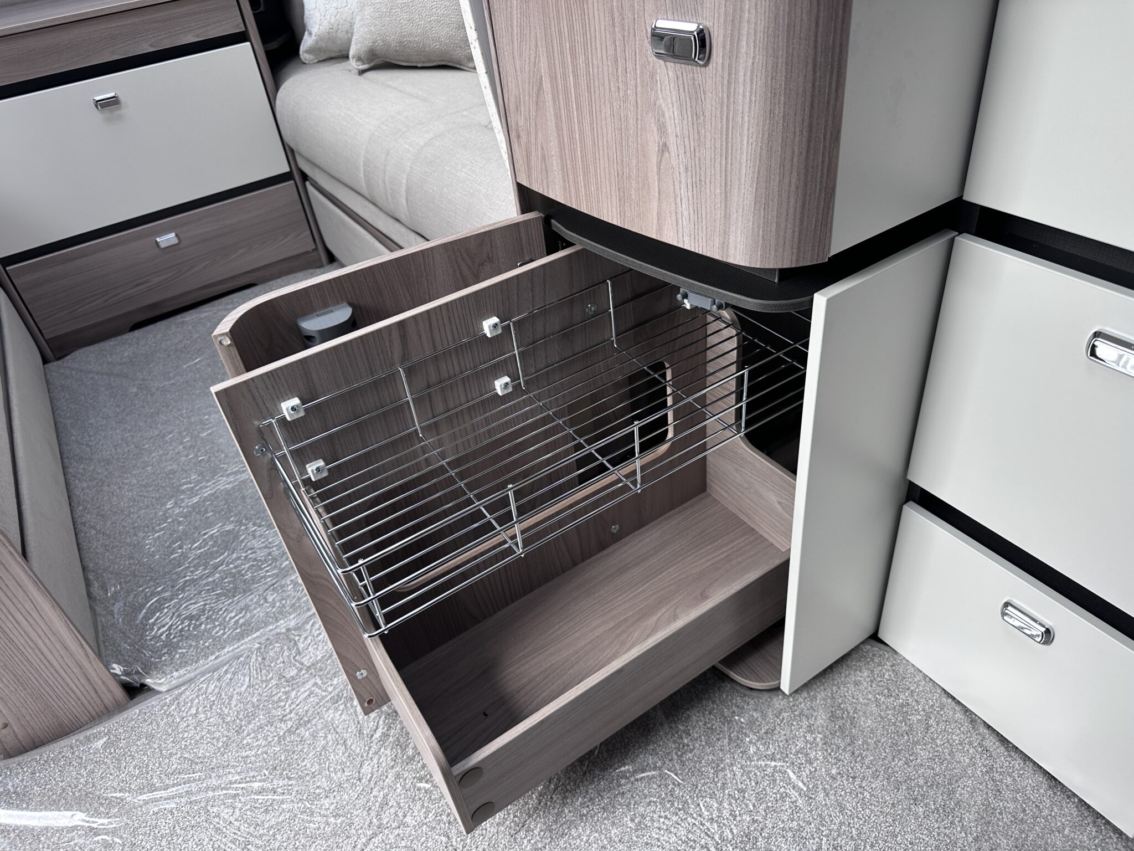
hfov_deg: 71.6
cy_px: 426
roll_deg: +9.0
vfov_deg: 56.8
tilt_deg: -36.8
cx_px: 567
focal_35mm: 24
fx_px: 786
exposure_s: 1/121
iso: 64
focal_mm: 6.86
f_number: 1.78
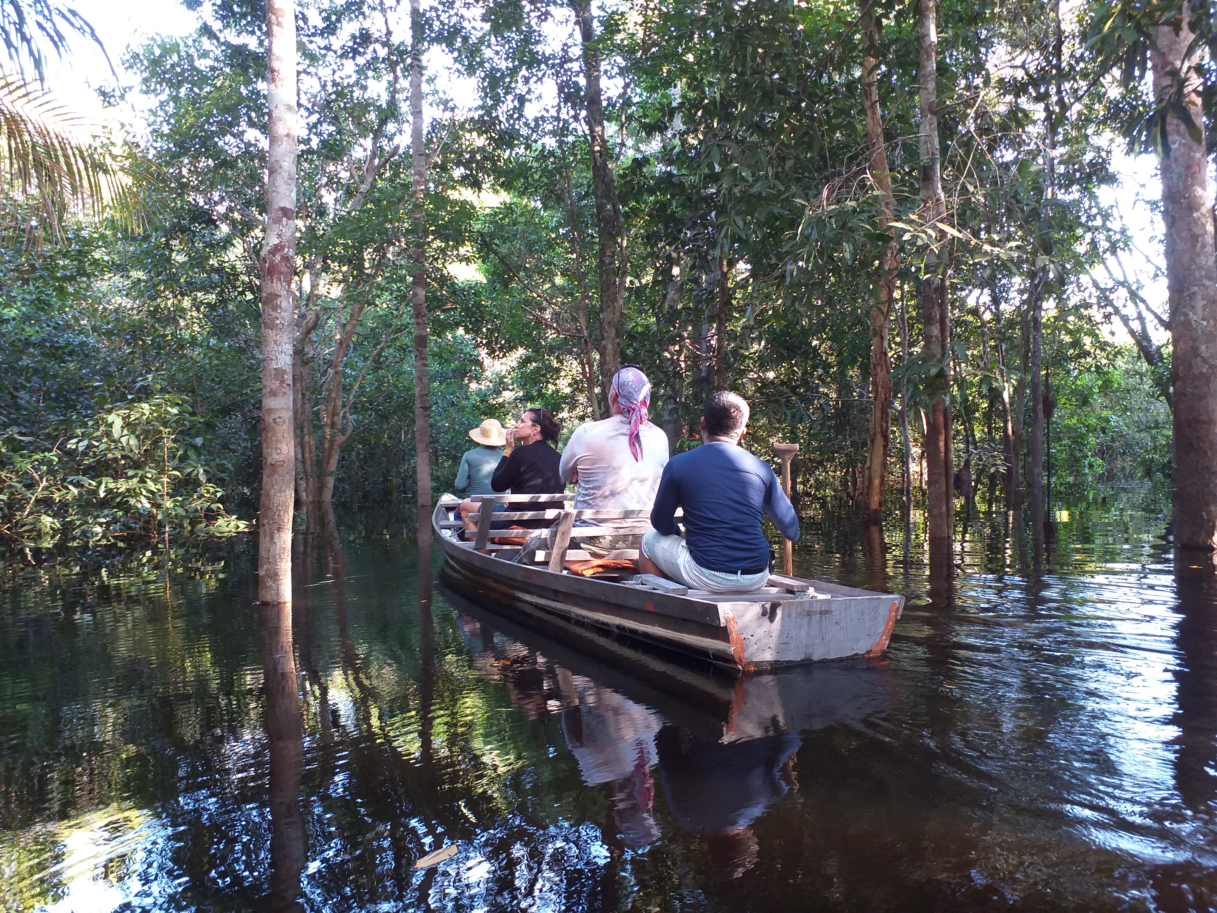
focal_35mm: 26
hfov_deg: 67.3
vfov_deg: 53.1
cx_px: 608
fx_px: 914
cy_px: 456
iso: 100
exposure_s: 1/40
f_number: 1.9
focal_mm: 3.6
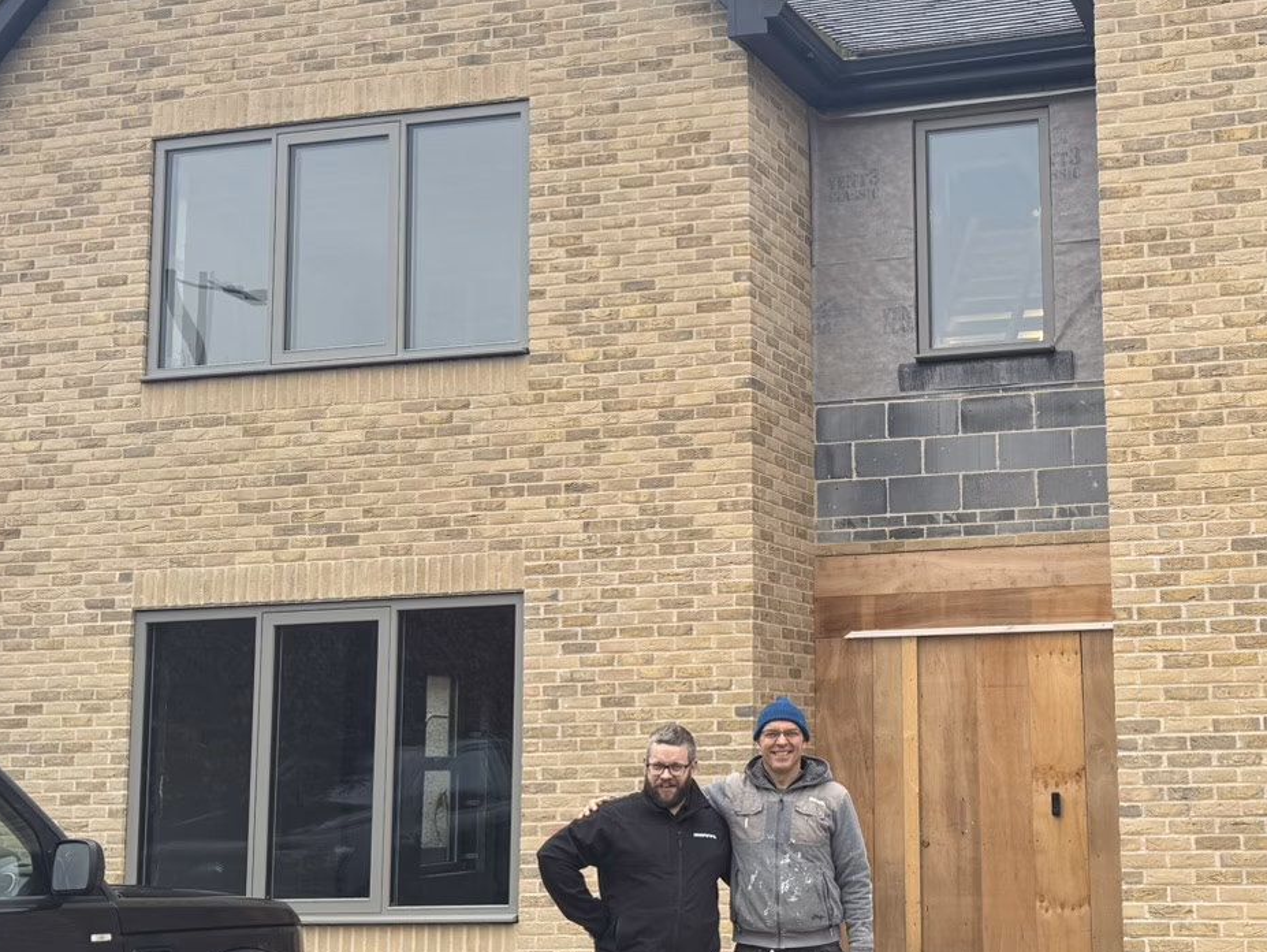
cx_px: 972
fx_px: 1941
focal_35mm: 53
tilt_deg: +7.8
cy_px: 479
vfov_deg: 27.5
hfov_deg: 35.2
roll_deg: +1.1
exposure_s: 1/153
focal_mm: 6.76
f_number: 1.78
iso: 64
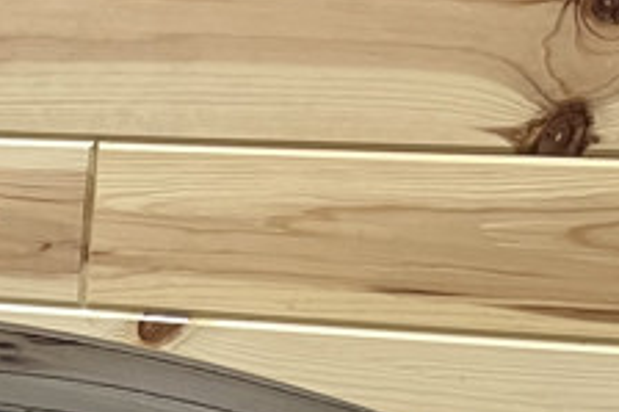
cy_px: 1026
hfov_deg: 15.1
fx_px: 2216
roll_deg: -0.5
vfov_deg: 9.4
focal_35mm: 129
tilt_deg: -16.2
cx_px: -195
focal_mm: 5.1
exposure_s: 1/60
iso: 200
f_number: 1.6
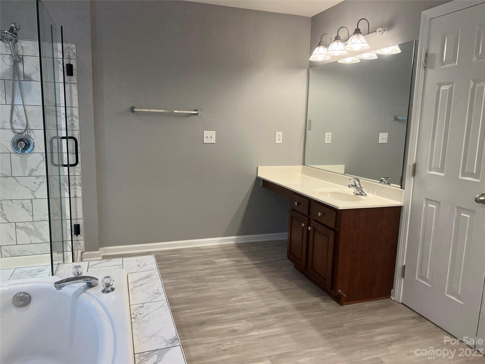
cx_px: 242
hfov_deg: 67.3
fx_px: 364
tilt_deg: -9.3
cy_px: 182
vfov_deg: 53.1
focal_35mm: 26
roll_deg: -1.2
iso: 100
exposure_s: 1/120
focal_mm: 5.7
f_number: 1.5
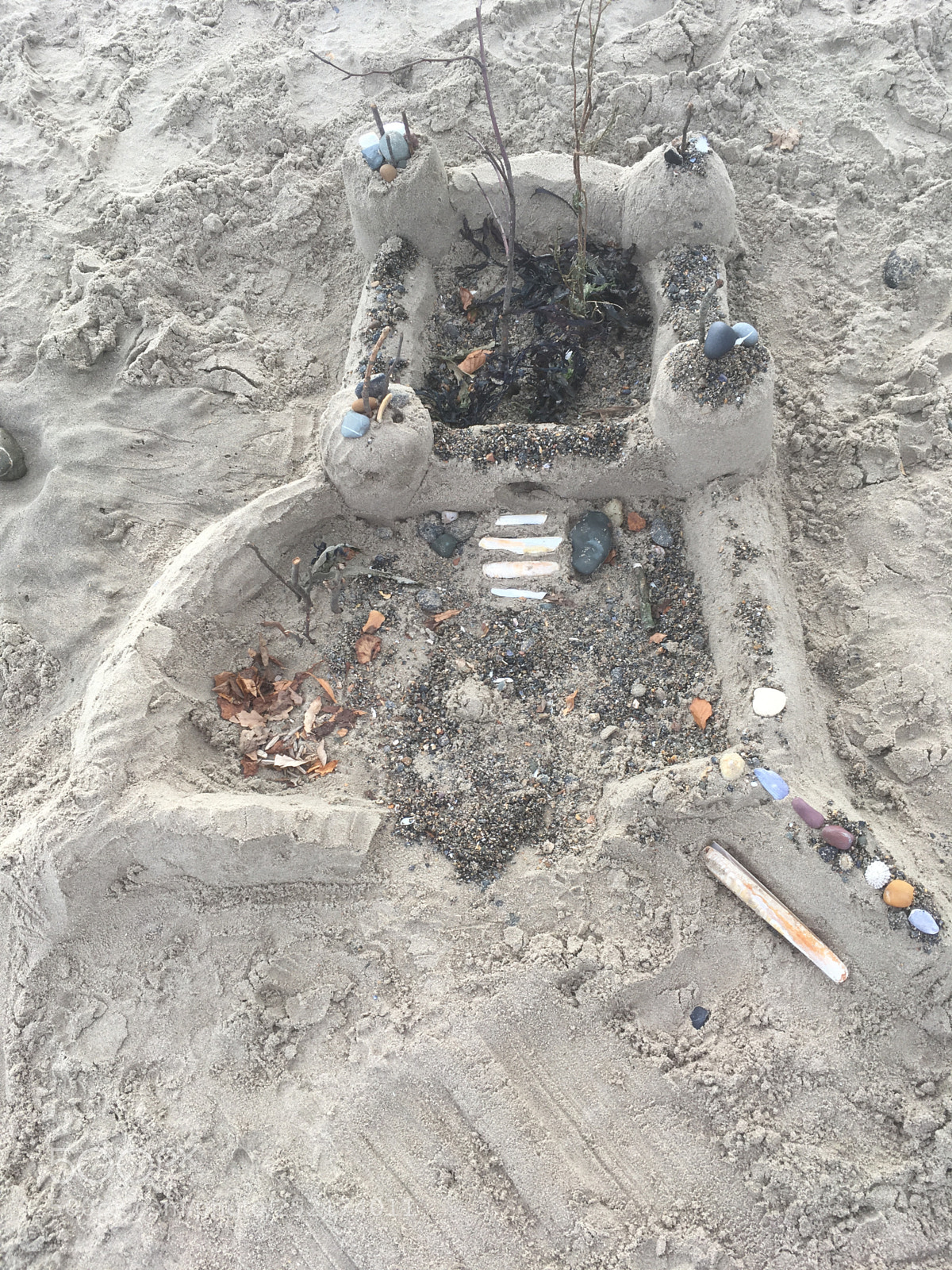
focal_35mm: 29
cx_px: 476
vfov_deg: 61.7
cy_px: 635
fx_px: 1063
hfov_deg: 48.2
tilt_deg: -64.7
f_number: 2.2
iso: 25
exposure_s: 1/214
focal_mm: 4.15
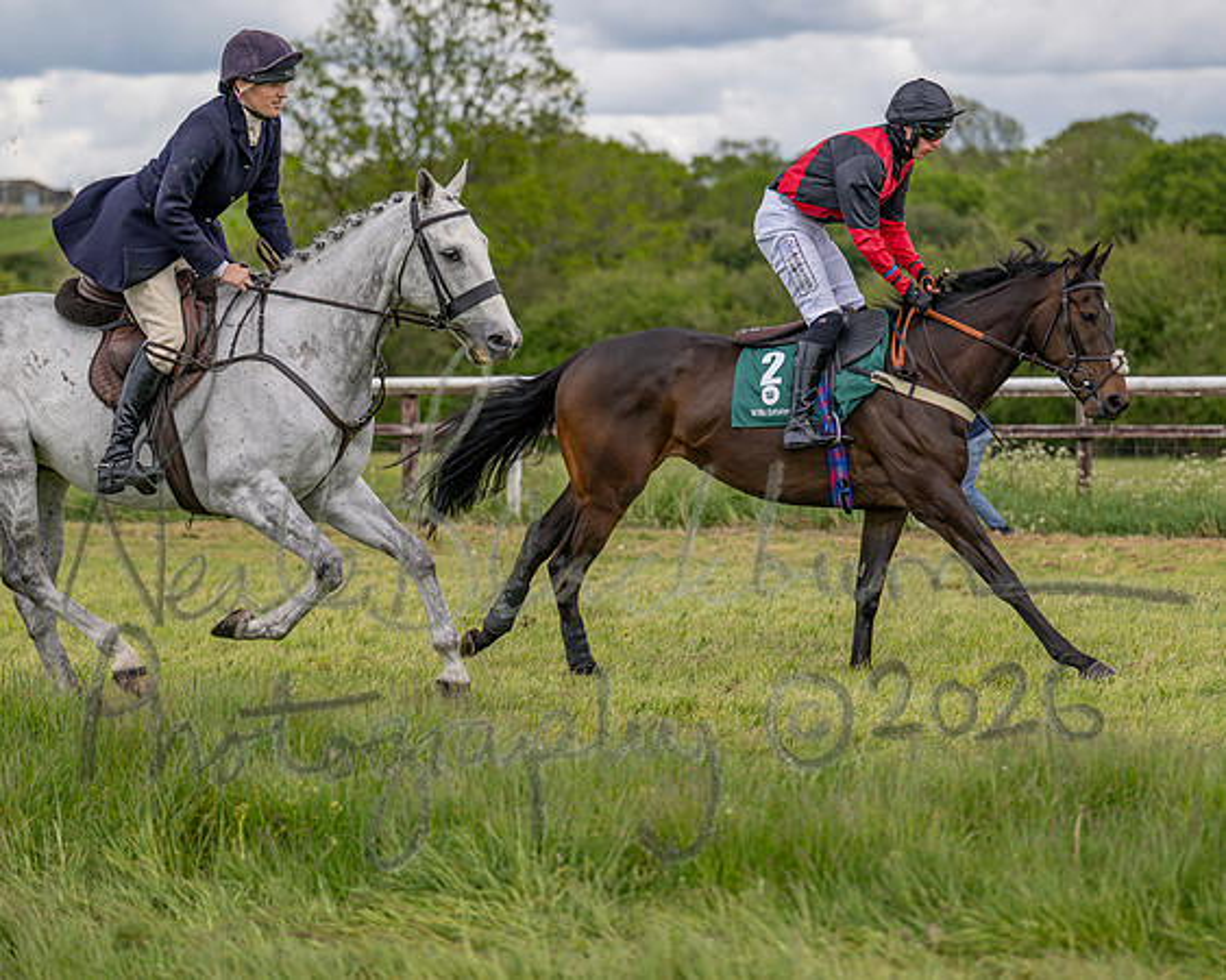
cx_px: 639
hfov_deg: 17.2
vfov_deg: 13.7
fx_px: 4064
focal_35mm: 112
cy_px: 489
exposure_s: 1/2000
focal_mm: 95
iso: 200
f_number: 2.8
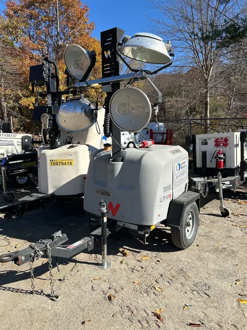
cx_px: 124
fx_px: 247
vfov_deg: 67.3
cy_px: 165
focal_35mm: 26
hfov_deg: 53.1
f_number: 1.5
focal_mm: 5.7
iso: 50
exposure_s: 1/3356
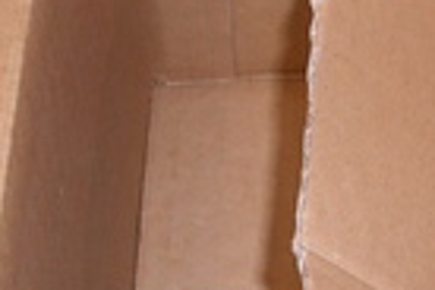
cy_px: 189
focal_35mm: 119
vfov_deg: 11.5
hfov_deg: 17.0
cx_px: 394
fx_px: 1438
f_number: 2.6
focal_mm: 5.8
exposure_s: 1/40
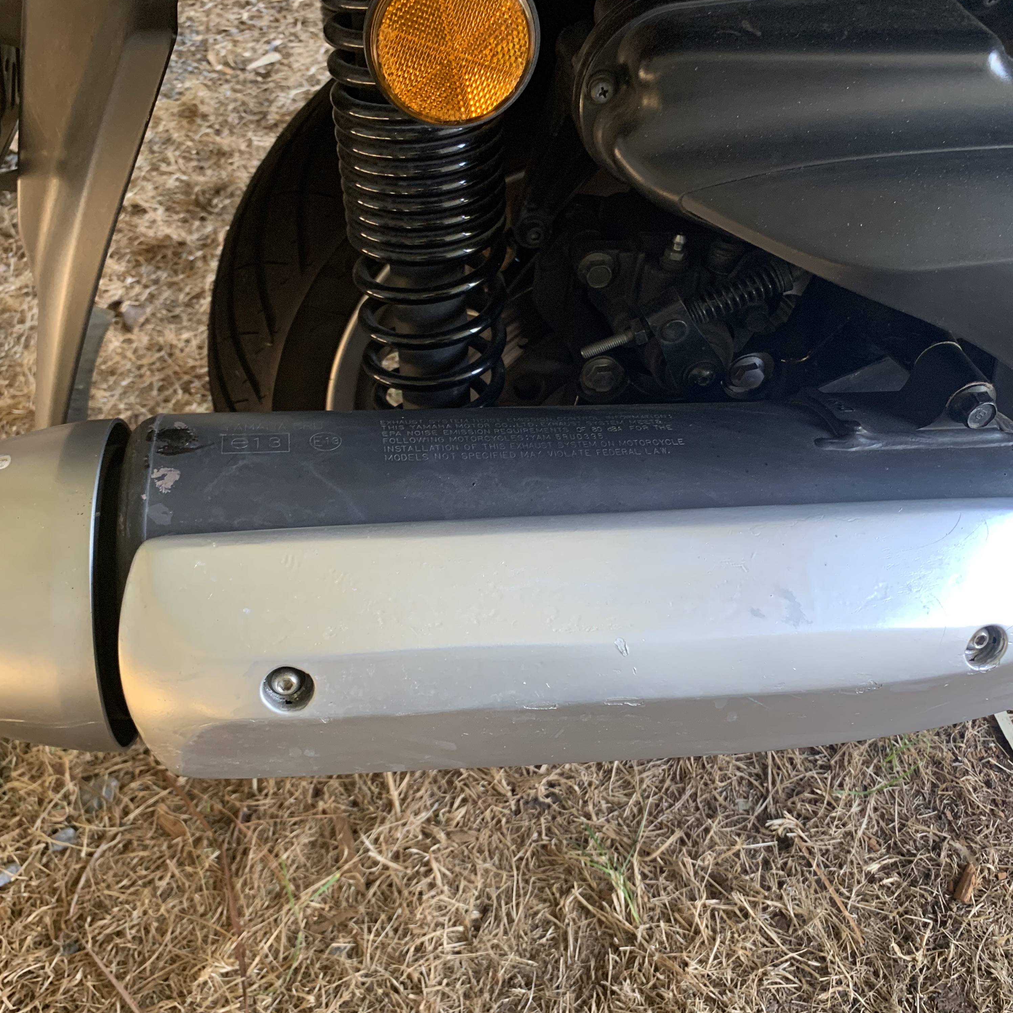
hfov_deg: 52.5
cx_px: 509
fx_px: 1026
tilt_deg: -47.2
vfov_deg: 52.5
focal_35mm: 31
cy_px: 508
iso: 100
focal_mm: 4.25
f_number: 1.8
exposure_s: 1/60
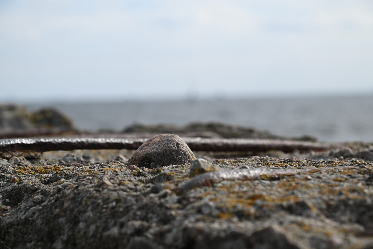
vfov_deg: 11.4
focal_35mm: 120
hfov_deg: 17.1
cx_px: 186
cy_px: 124
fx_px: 1243
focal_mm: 120
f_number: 11
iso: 100
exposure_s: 1/200
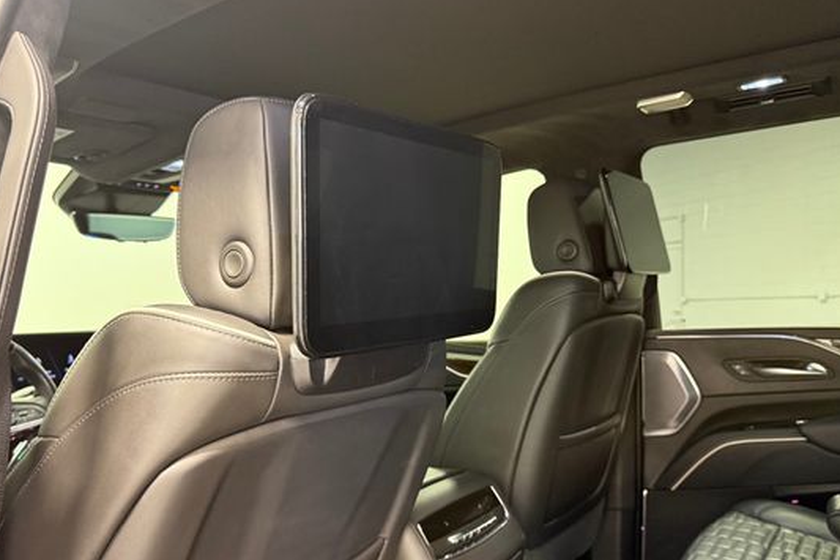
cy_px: 360
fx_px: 700
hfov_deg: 61.9
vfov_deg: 43.1
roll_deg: +1.8
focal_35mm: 30
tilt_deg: -2.5
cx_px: 408
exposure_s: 1/40
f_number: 1.78
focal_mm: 6.76
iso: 400
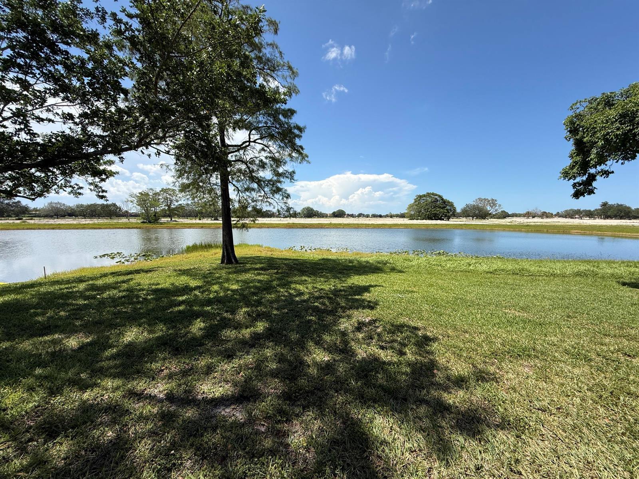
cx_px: 320
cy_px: 240
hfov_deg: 102.1
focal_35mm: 14
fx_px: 258
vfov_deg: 85.7
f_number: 2.2
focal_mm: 2.22
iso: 50
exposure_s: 1/2237
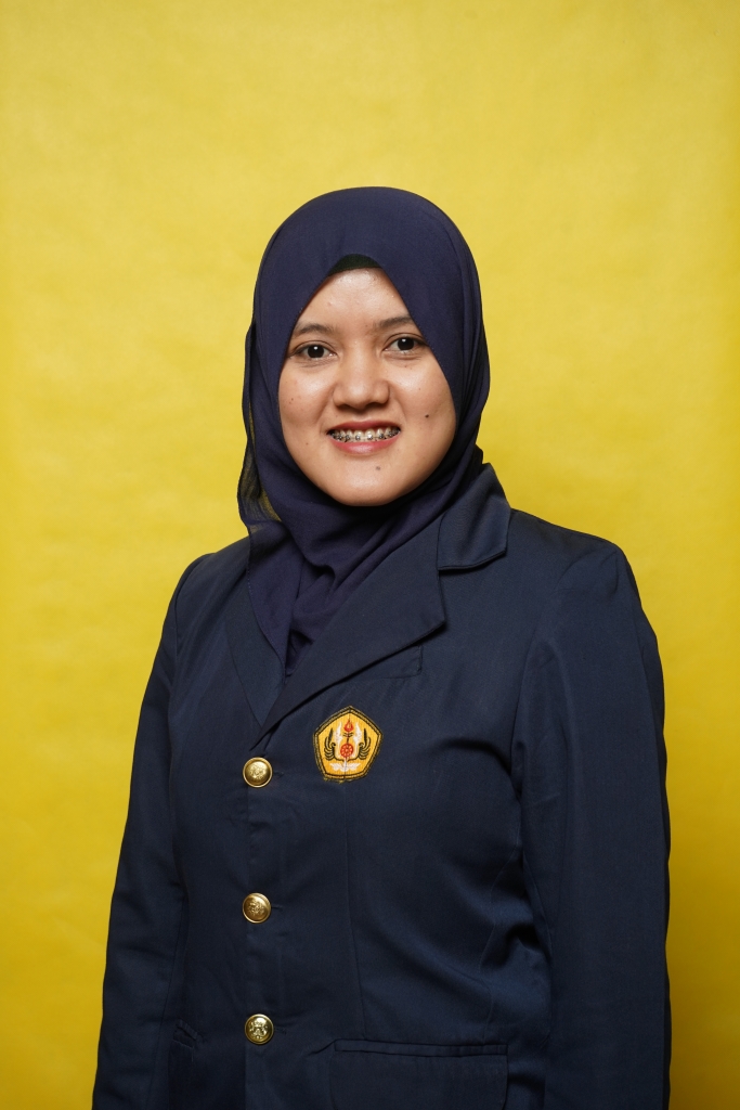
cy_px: 555
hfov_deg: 19.5
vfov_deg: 28.8
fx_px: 2157
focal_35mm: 70
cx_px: 370
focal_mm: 70
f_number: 7.1
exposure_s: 1/200
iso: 500
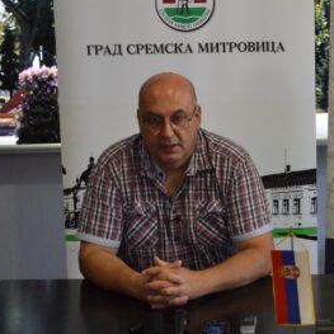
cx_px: 334
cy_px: 116
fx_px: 1059
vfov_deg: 17.9
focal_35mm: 97
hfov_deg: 17.5
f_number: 4.5
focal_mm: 26
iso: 1600
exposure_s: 1/60
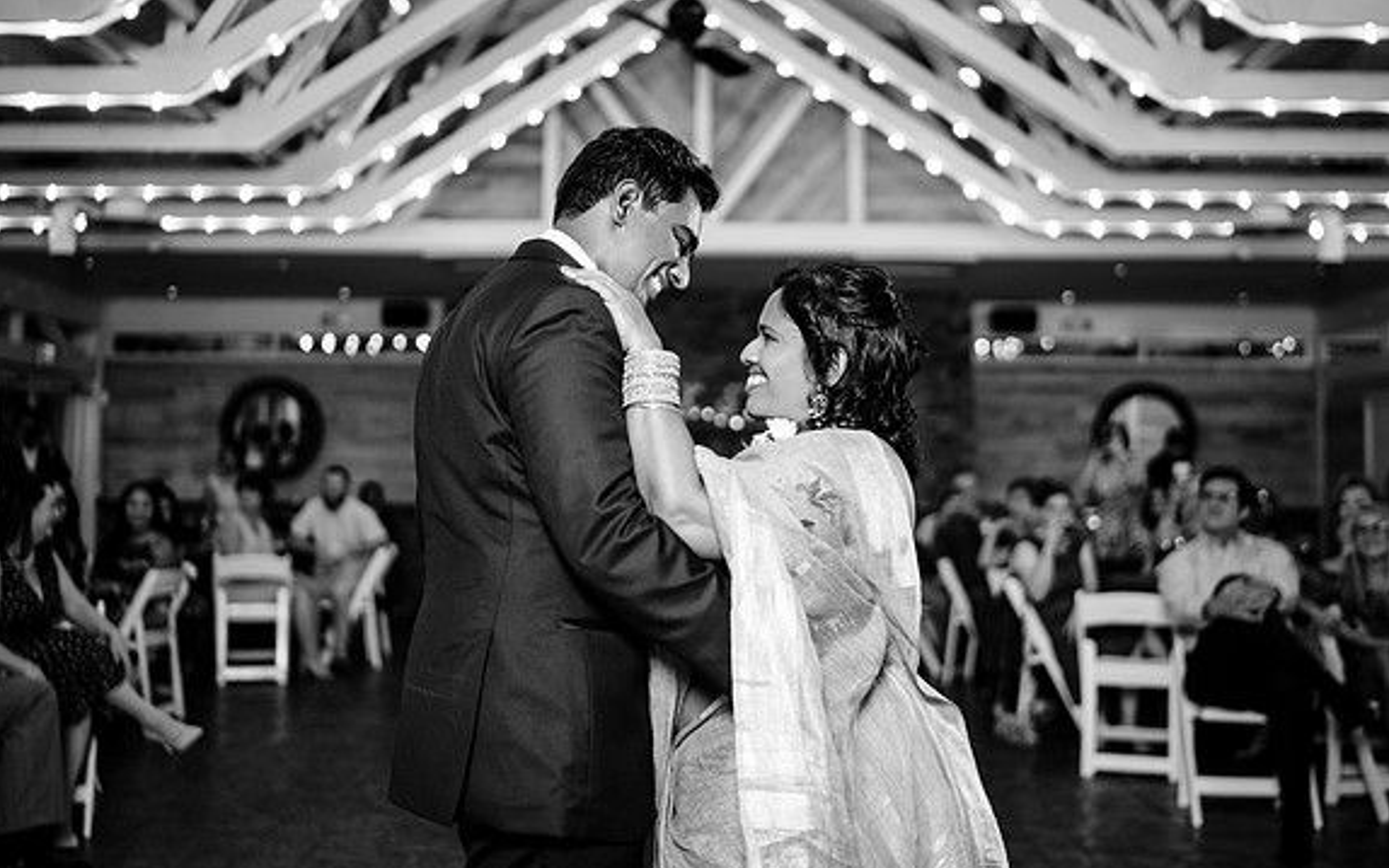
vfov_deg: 29.1
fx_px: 1666
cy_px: 342
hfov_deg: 45.3
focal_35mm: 44
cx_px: 719
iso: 250
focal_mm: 35
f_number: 1.4
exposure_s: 1/200
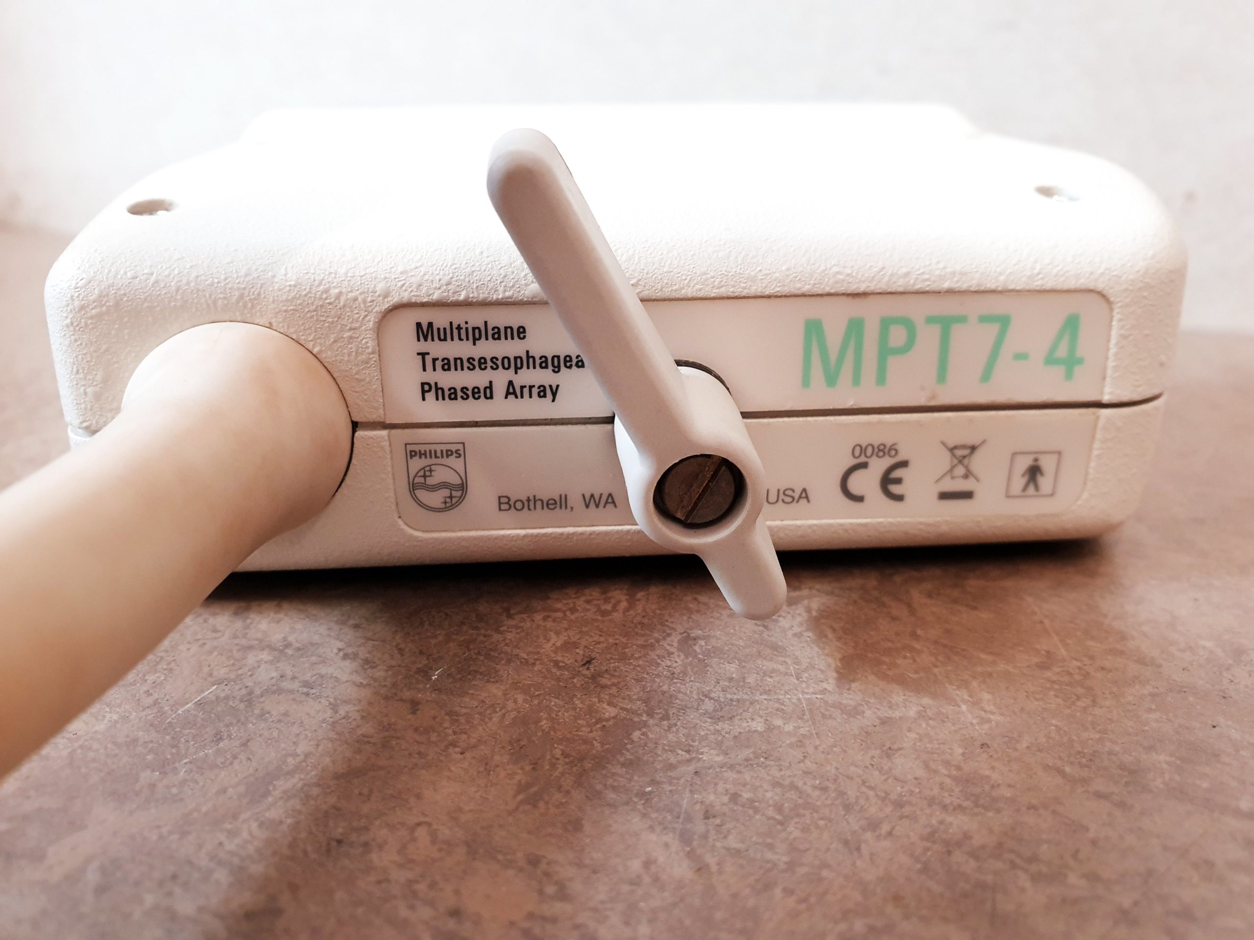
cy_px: 470
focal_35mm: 26
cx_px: 627
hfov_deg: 67.3
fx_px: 942
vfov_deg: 53.1
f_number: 2.4
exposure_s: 1/33
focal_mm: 4.3
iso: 320
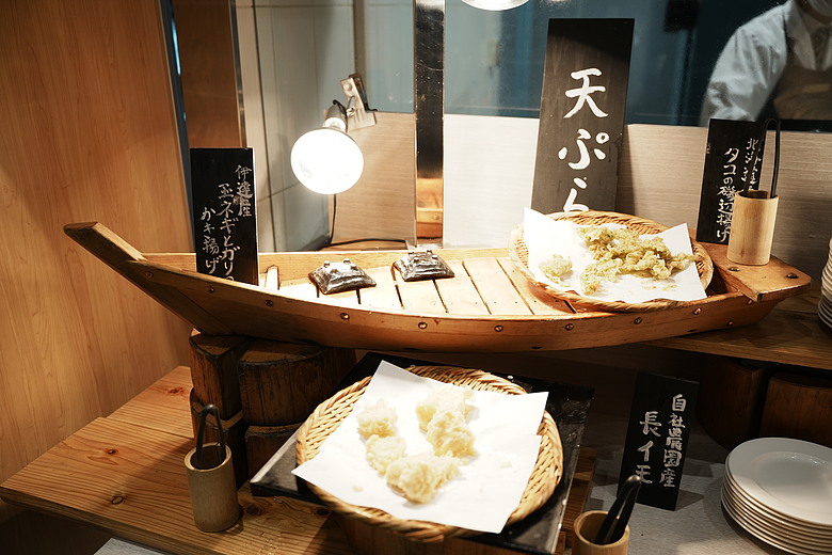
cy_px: 278
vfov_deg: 41.1
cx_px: 416
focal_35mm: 32
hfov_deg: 58.7
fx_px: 739
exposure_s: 1/50
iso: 250
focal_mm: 32
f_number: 2.8
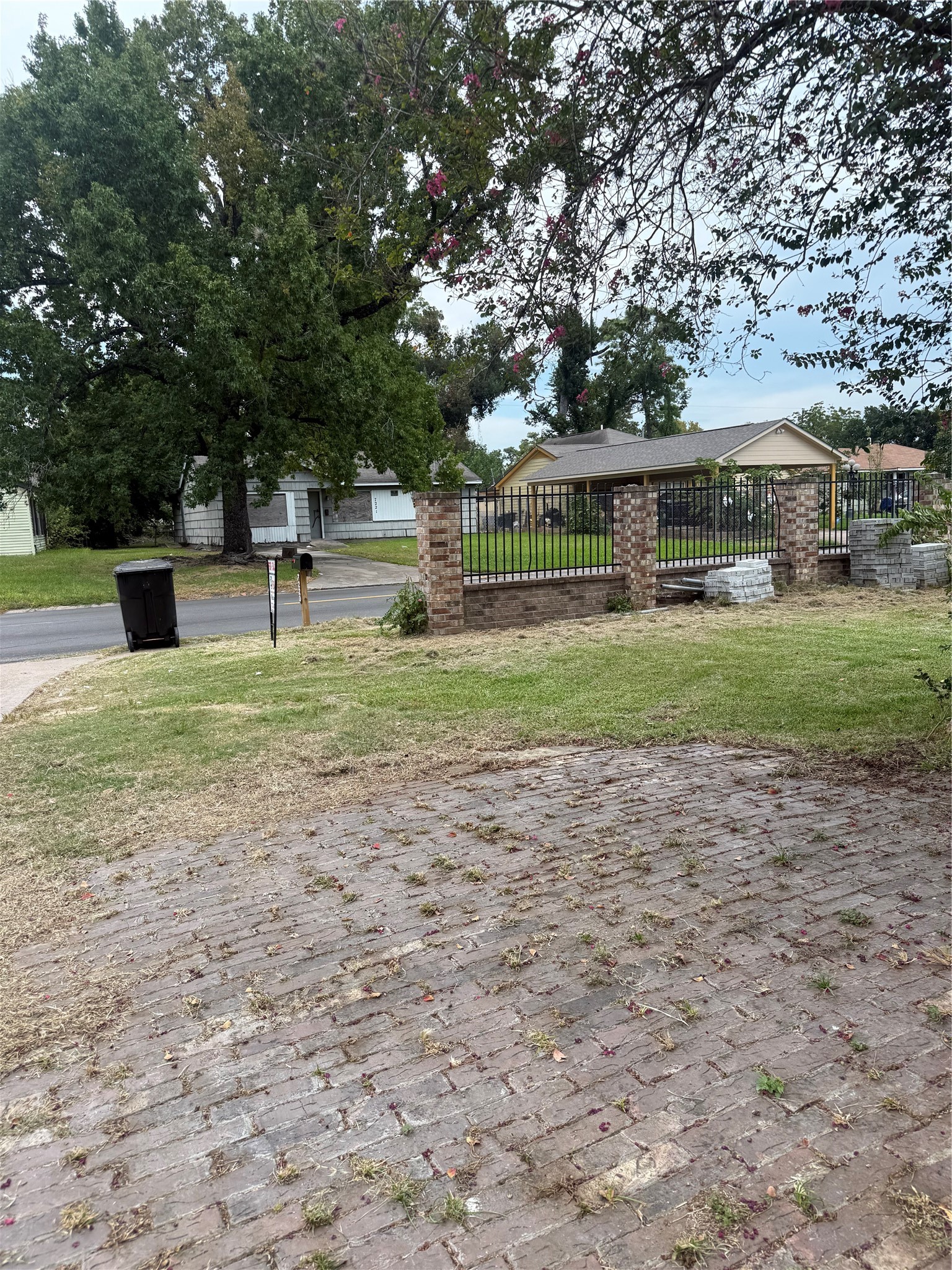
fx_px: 880
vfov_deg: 71.6
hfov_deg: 56.8
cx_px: 476
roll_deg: +3.0
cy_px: 635
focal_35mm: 24
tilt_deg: -3.3
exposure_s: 1/1211
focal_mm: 6.76
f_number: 1.78
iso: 80
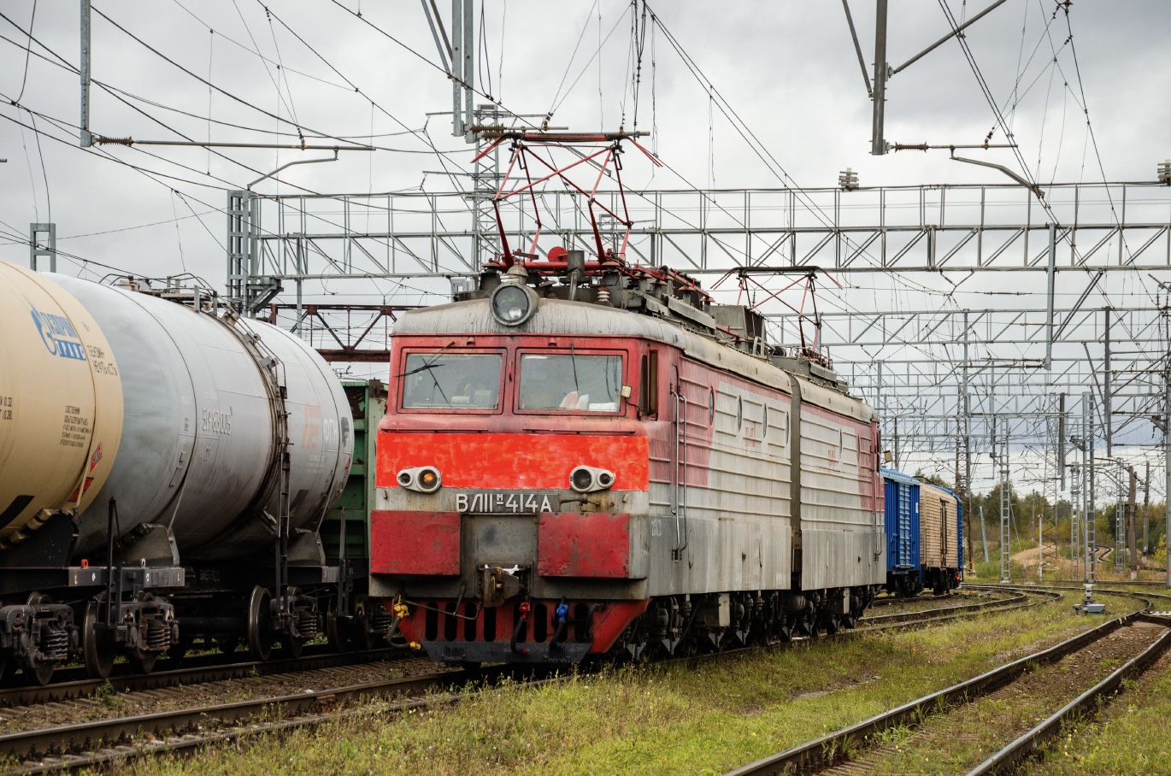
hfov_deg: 17.1
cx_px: 586
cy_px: 388
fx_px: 3896
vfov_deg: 11.4
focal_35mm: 120
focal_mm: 80
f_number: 5.3
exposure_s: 1/320
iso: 400
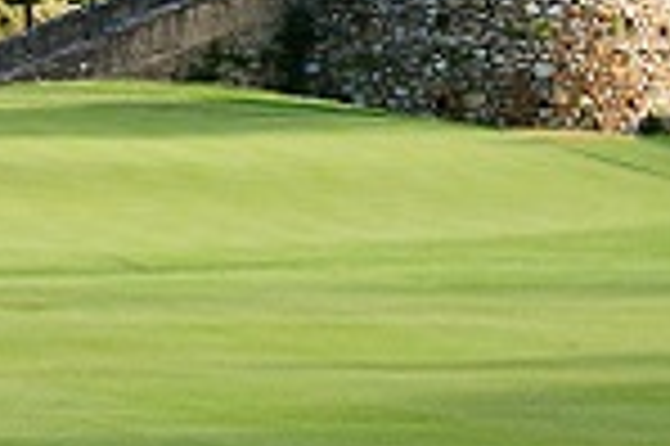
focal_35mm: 436
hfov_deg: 4.7
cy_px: -90
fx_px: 8105
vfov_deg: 3.1
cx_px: 1043
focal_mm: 80
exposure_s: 1/160
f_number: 6.3
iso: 400
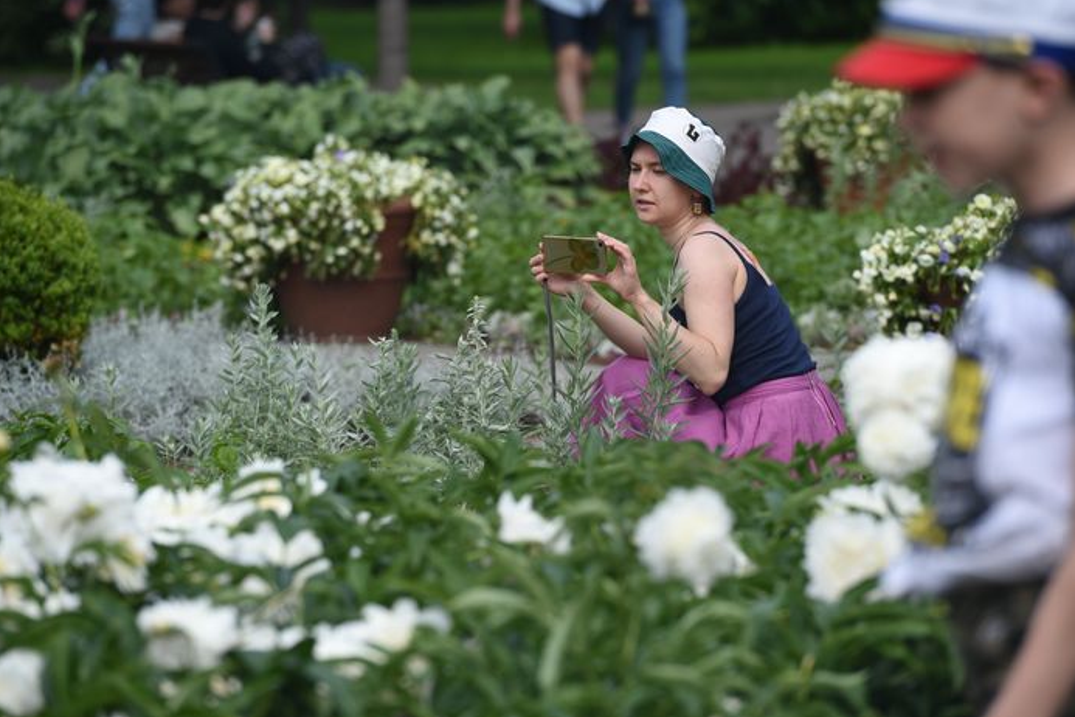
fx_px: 6031
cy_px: 357
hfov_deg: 10.2
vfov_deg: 6.8
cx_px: 538
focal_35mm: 202
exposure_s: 1/1000
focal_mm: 200
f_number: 5
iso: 250
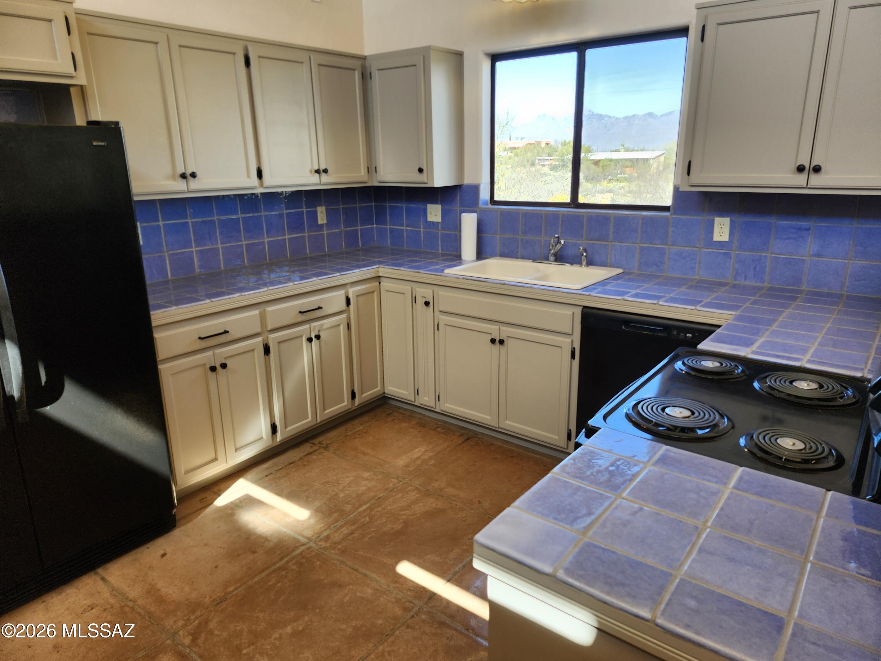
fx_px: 585
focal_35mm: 23
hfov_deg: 73.9
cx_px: 440
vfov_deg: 58.9
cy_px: 330
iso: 100
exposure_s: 1/180
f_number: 1.8
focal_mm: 5.54
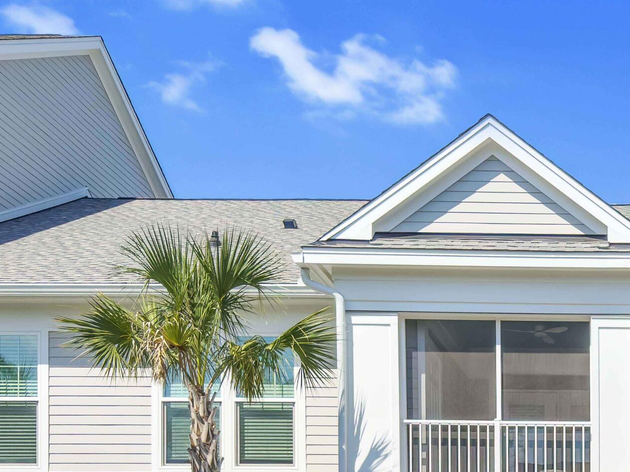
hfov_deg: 25.2
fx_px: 1292
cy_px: 558
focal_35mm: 71
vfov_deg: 19.6
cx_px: 714
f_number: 1.8
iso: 64
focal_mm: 6.76
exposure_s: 1/6000
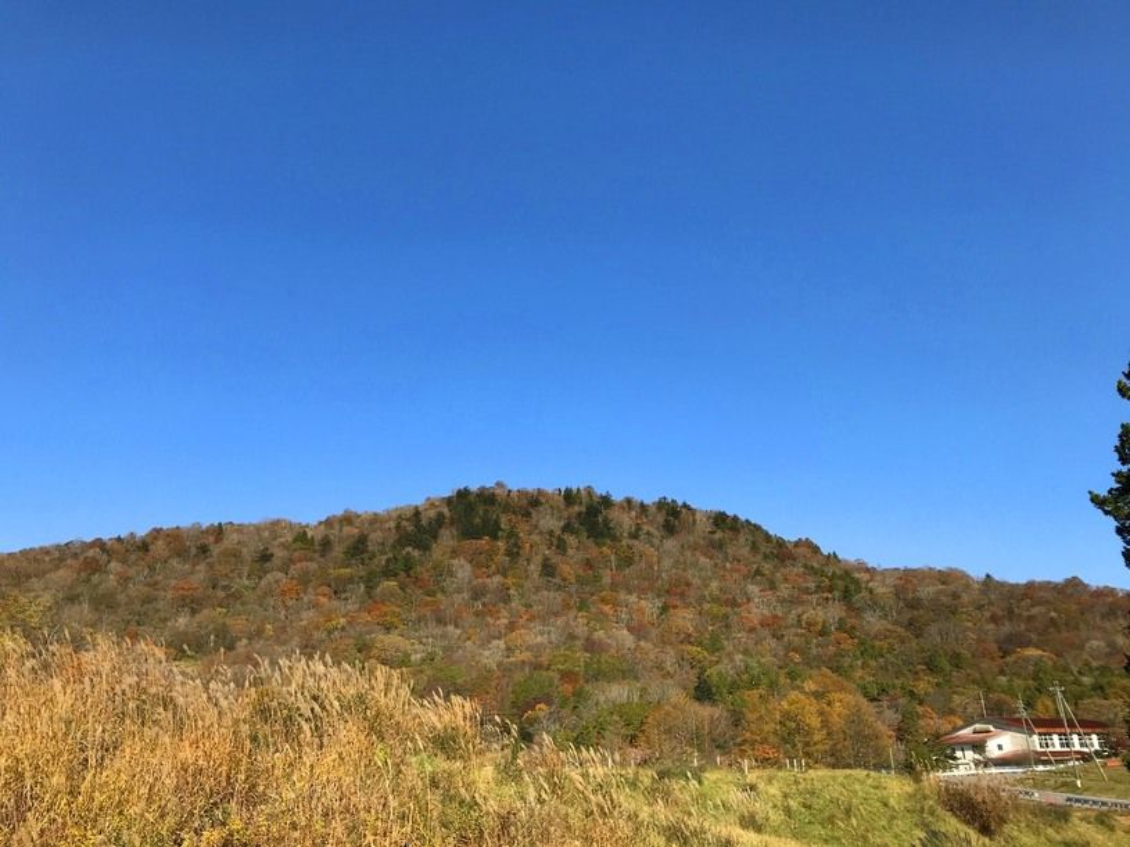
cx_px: 565
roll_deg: +1.0
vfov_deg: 49.7
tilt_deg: +22.5
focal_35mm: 28
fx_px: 914
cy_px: 424
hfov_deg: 63.5
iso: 20
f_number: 1.8
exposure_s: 1/2037
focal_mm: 3.99
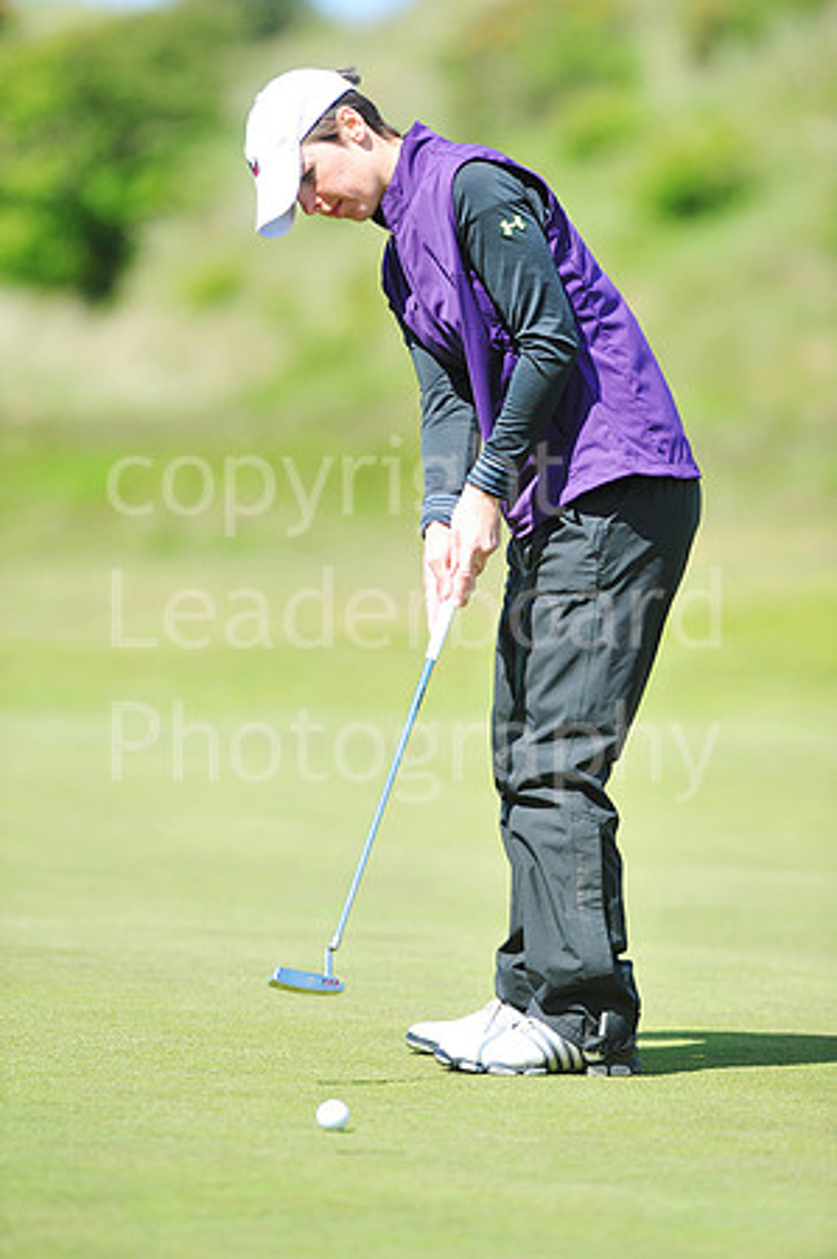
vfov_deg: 6.9
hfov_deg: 4.6
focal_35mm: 300
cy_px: 630
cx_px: 418
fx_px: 10486
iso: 400
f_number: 5.6
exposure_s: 1/2000
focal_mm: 300
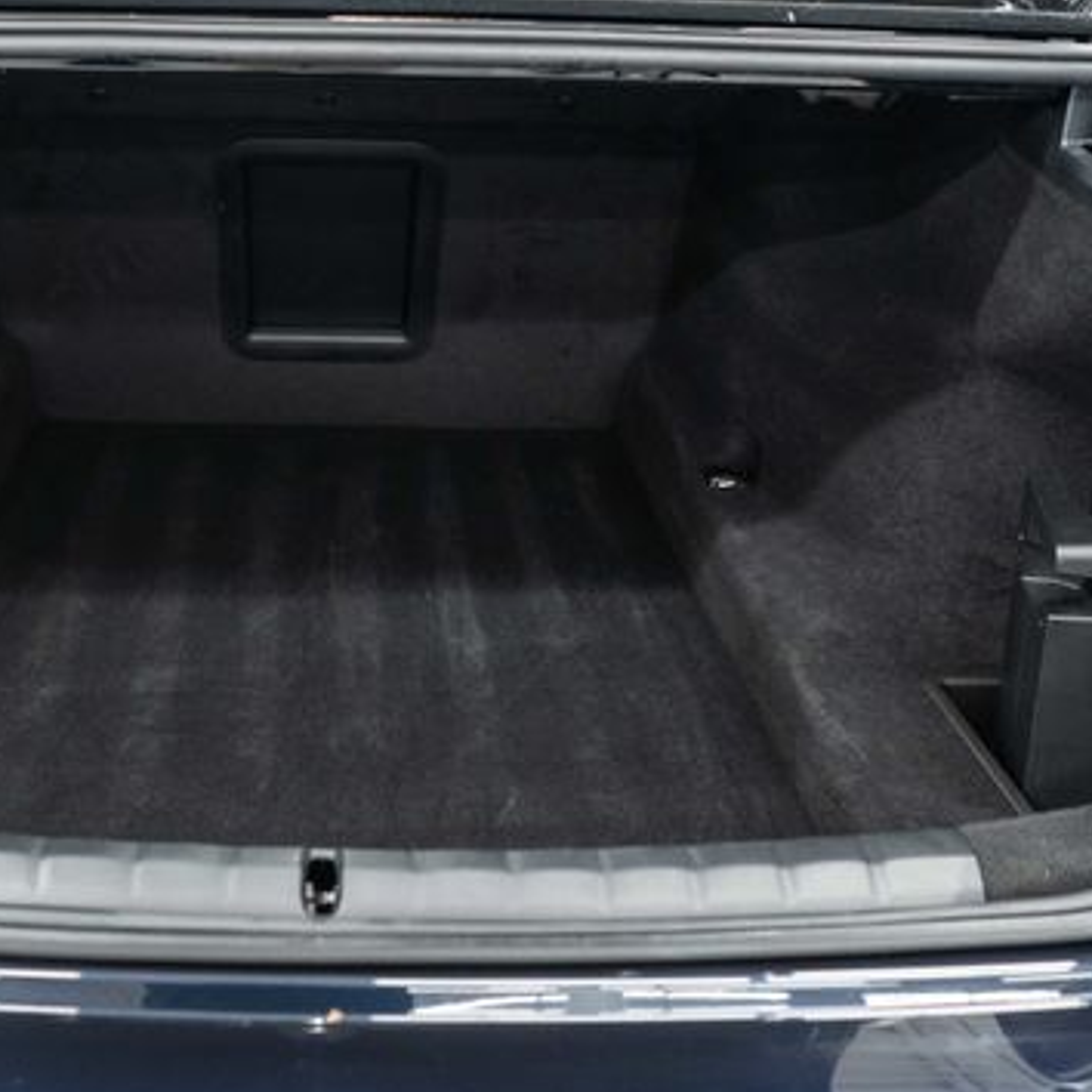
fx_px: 1535
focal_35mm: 43
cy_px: 532
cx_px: 327
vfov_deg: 39.2
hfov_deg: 38.5
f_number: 3.2
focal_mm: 28
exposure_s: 1/50
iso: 1600
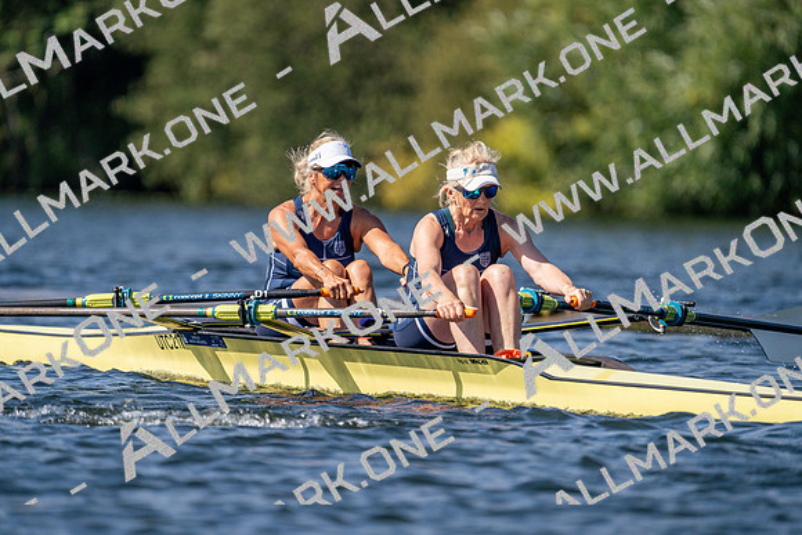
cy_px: 268
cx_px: 401
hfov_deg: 3.4
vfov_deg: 2.3
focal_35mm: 600
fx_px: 13369
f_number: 6.3
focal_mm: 600
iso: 320
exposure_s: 1/2000
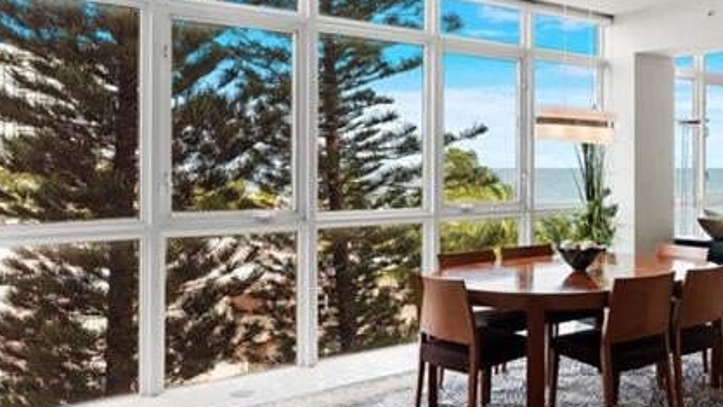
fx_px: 690
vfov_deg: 32.8
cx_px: 558
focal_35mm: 36
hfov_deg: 52.4
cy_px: 164
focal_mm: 14
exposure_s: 1/13
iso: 200
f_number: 7.1
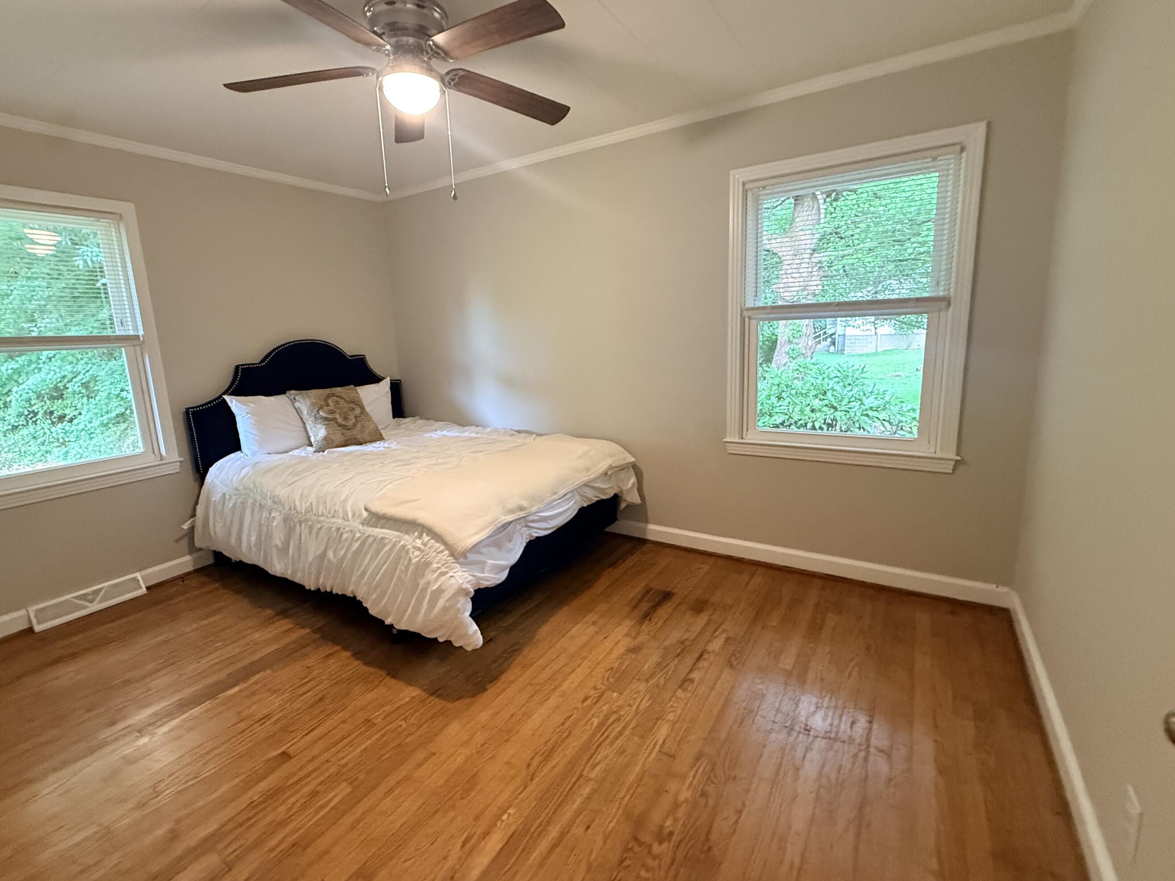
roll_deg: +2.5
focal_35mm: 16
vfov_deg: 78.1
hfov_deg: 94.5
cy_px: 428
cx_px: 567
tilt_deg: -9.1
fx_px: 543
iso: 640
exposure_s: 1/60
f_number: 2.2
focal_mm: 2.22
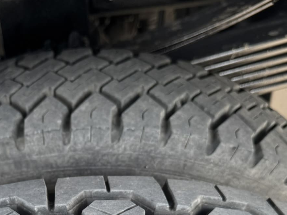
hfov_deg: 33.5
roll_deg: +5.6
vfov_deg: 24.2
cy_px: 243
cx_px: 62
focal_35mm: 56
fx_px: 464
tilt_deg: -39.6
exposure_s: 1/172
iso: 80
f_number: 1.78
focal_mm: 6.76
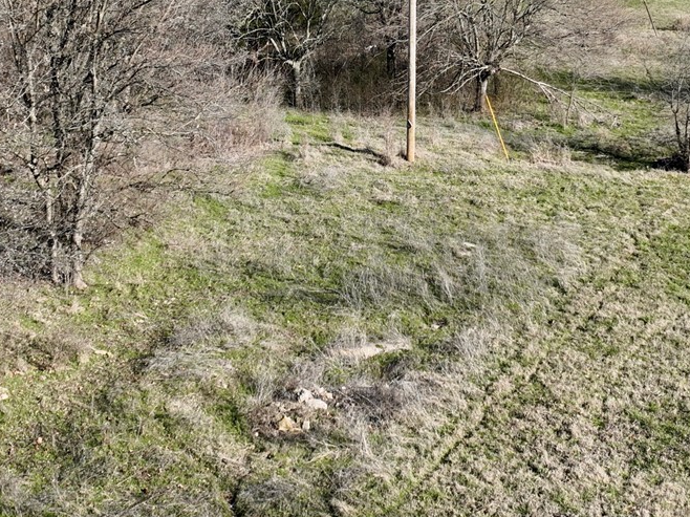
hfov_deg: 27.8
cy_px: 131
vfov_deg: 20.8
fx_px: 1395
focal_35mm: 70
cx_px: 349
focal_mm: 12.29
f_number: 2.8
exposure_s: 1/1250
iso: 100
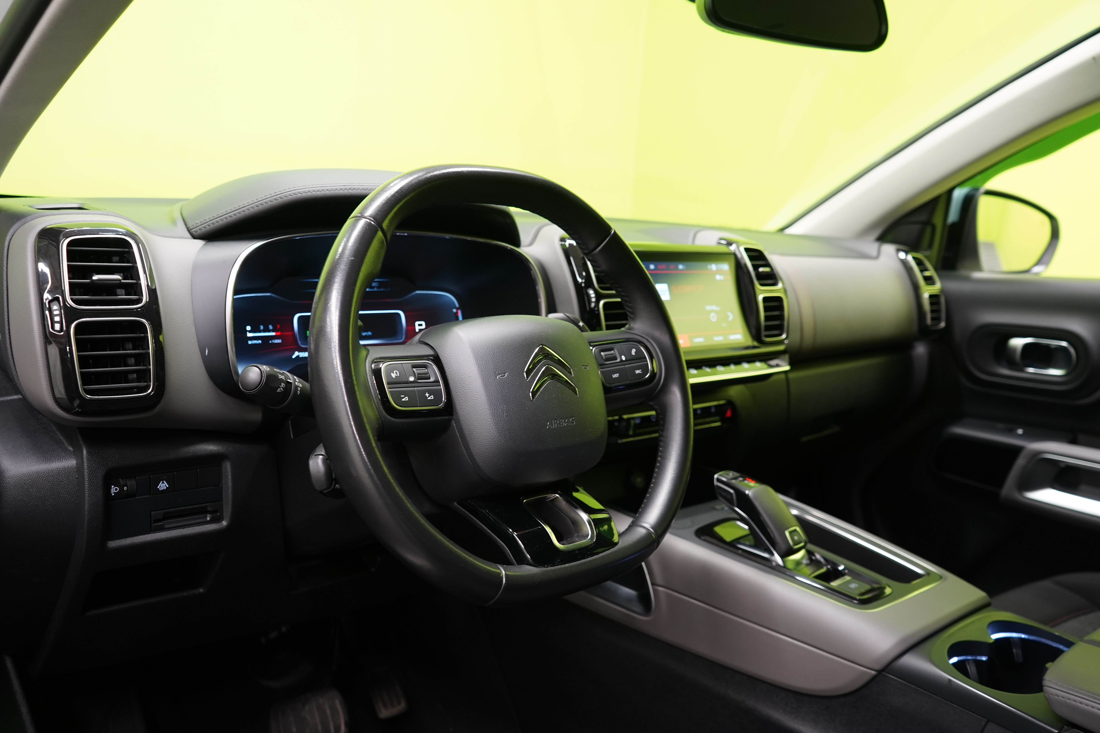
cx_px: 550
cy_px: 366
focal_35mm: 28
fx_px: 855
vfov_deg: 46.4
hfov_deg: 65.5
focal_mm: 28
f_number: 5
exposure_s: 1/20
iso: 1250
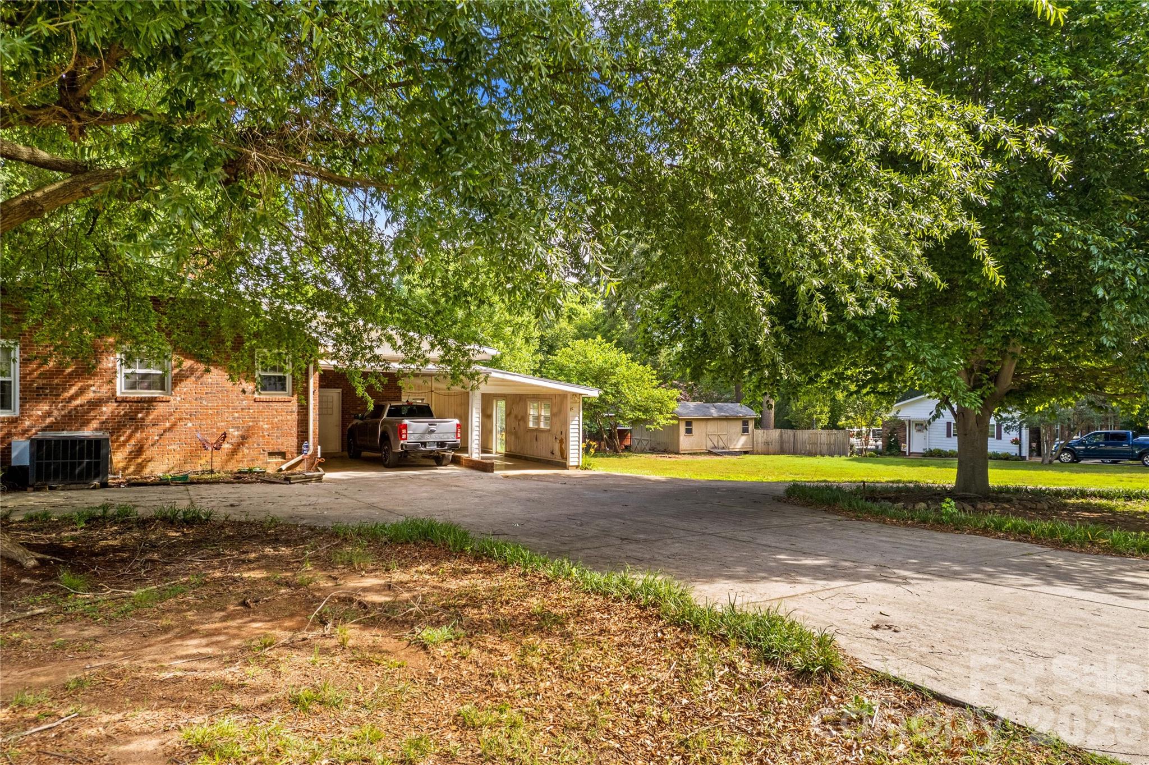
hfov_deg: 78.6
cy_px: 382
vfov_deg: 57.2
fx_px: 702
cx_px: 574
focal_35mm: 22
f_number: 2.8
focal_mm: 8.38
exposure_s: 1/250
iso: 100
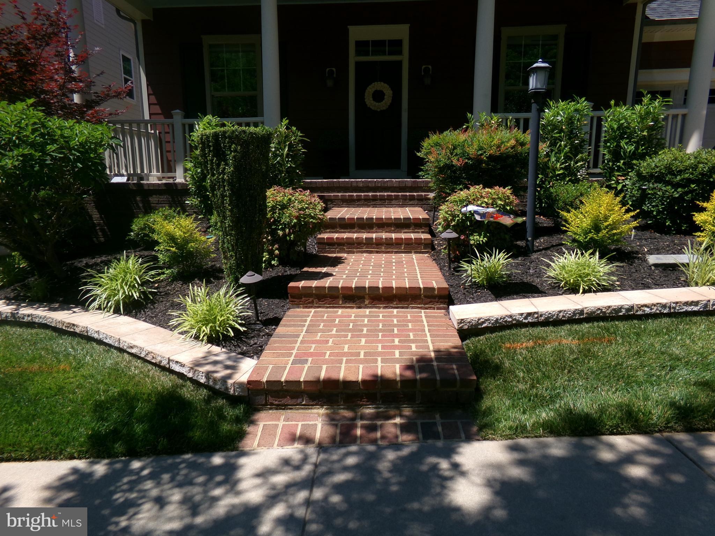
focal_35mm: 24
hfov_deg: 71.6
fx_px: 496
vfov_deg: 56.8
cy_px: 268
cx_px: 358
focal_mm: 4.3
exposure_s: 1/750
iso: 100
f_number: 3.7
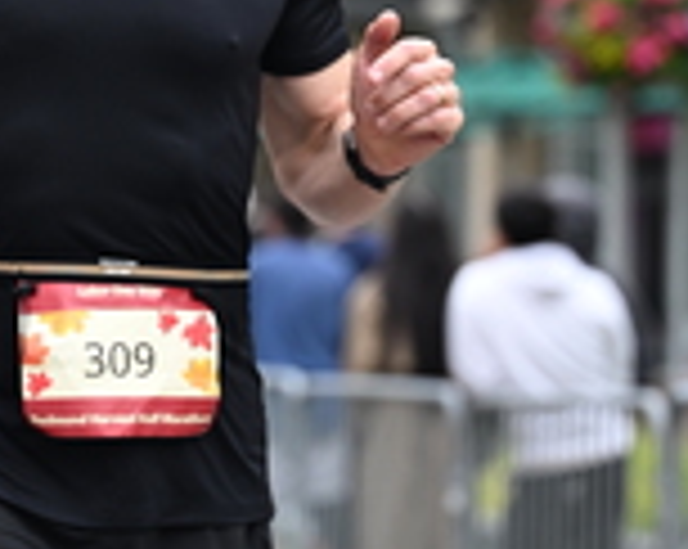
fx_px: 6243
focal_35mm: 307
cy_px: 81
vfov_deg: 5.0
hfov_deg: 6.3
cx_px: 74
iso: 640
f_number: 2.8
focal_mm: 91
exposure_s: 1/2000
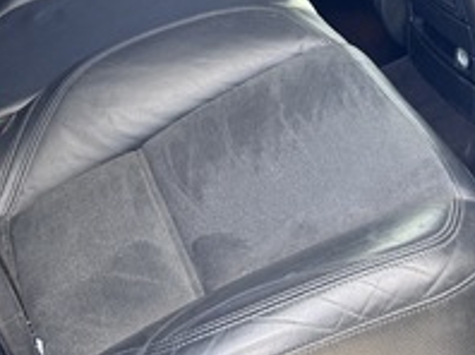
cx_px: 277
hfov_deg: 25.3
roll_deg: -0.2
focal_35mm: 77
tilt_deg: -11.6
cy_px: -187
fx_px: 1055
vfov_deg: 17.1
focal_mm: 6.76
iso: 160
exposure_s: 1/121
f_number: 1.78
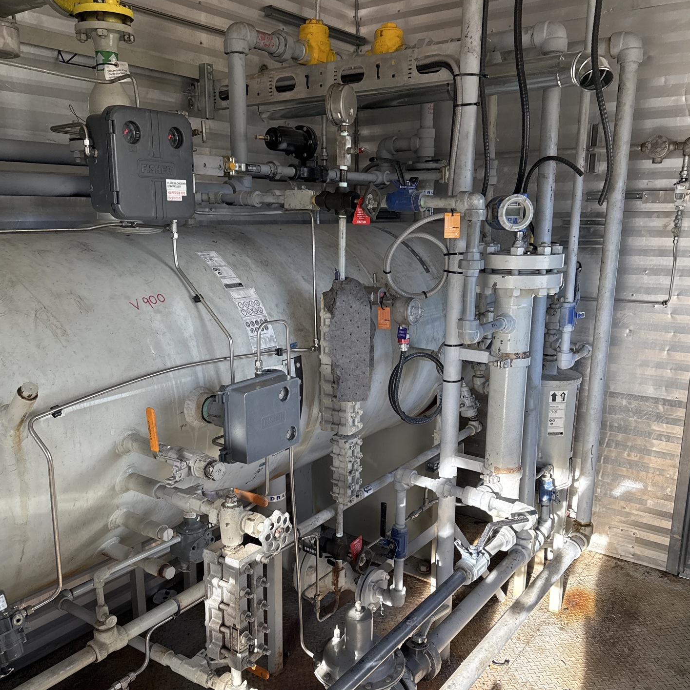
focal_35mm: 30
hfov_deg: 54.0
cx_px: 342
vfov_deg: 54.0
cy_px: 372
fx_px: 677
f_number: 1.78
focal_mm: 6.76
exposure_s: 1/243
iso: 125
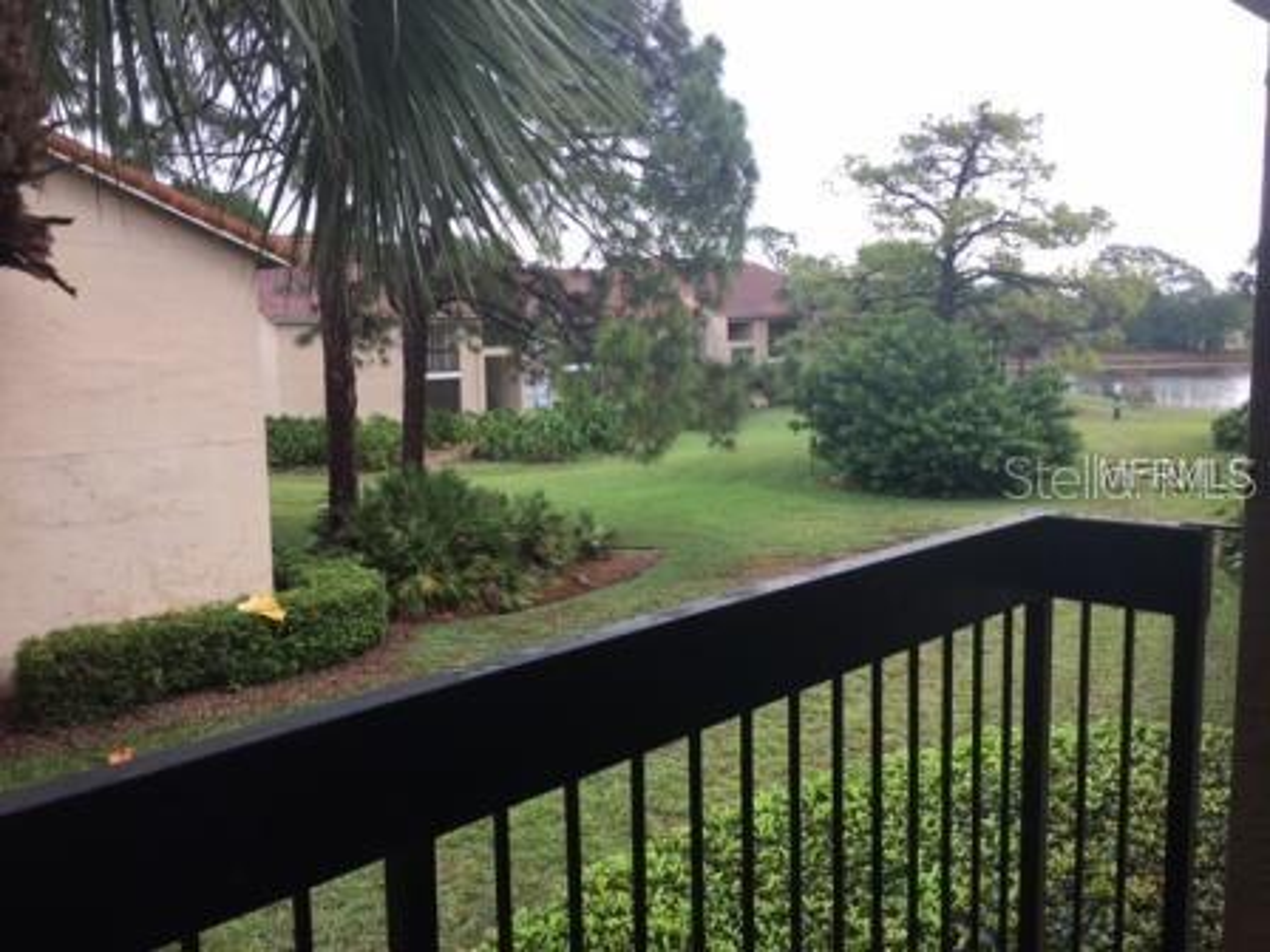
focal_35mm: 29
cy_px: 476
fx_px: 1064
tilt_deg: -6.3
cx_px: 635
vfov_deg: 48.2
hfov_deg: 61.7
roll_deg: +0.6
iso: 25
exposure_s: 1/121
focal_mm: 4.15
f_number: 2.2
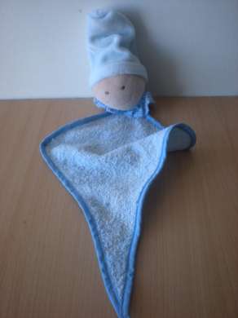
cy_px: 159
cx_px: 119
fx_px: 349
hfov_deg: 37.7
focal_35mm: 38
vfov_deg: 49.0
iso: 95
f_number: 3.1
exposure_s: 1/62.7
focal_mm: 6.3
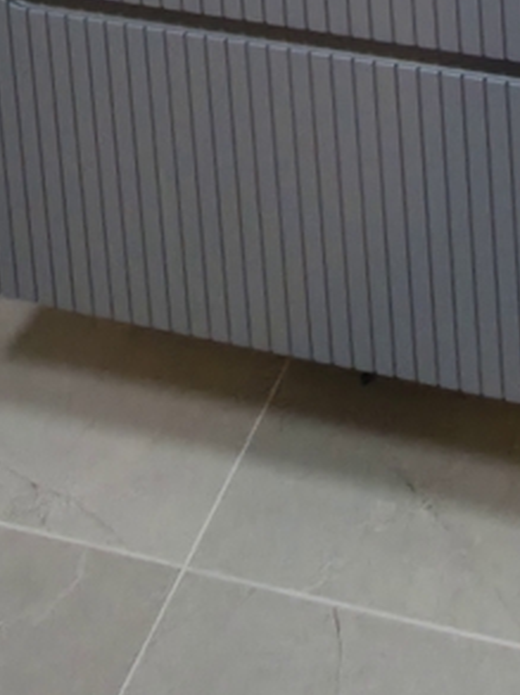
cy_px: -897
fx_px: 1285
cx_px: 698
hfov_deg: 20.6
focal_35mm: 64
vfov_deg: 16.2
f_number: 1.9
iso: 100
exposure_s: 1/30
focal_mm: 2.2
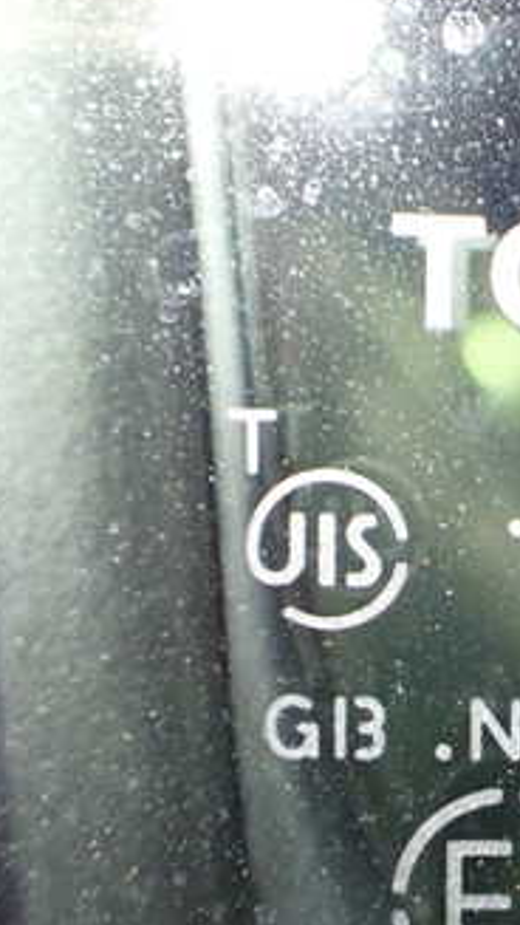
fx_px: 1470
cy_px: 549
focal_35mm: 60
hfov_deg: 18.5
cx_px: 695
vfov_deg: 34.8
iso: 800
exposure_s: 1/60
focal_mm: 5.4
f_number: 2.3
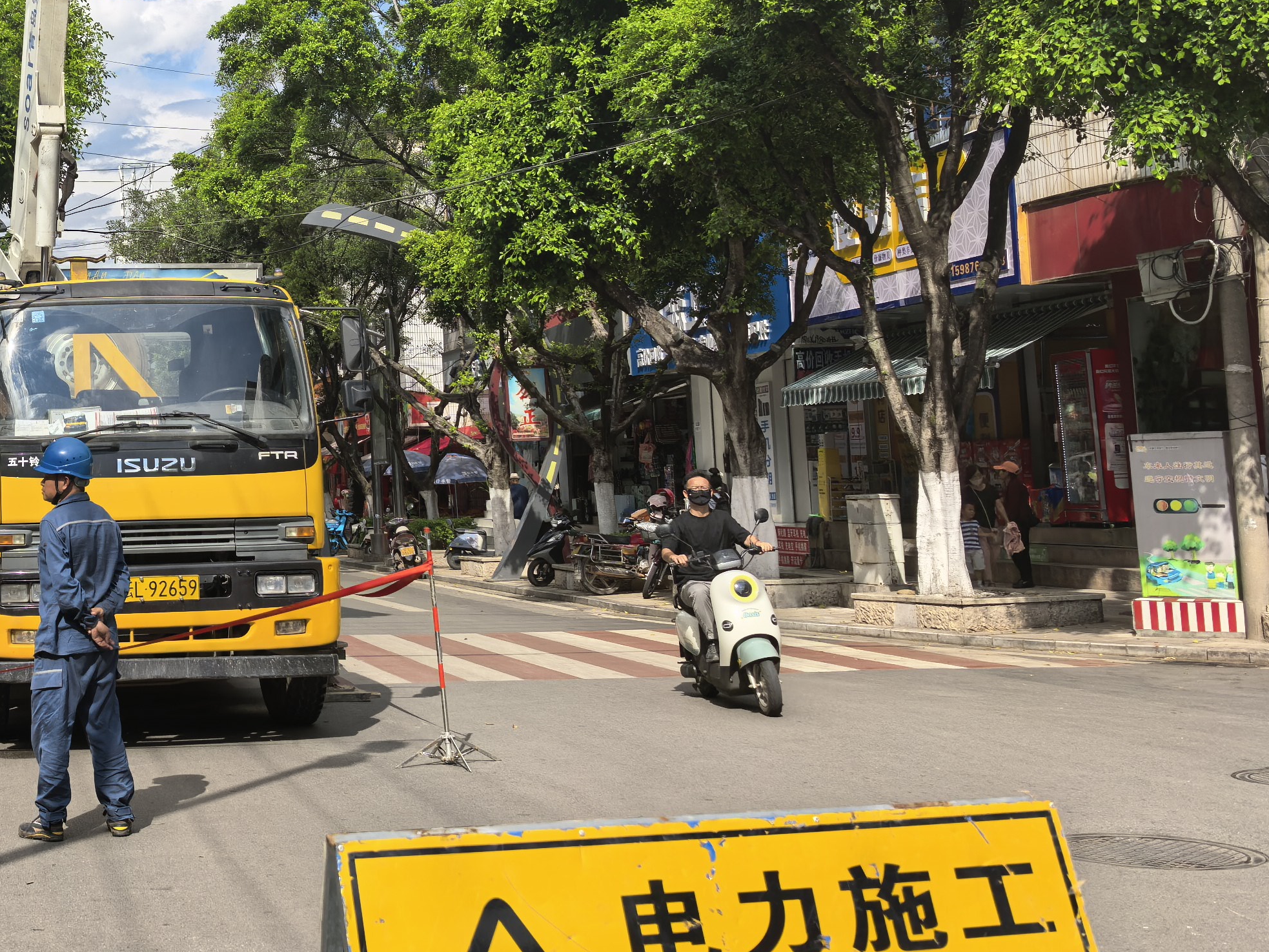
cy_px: 281
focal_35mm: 50
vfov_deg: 28.8
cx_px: 82
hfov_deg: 35.5
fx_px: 1833
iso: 50
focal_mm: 6.98
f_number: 2
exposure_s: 1/2915
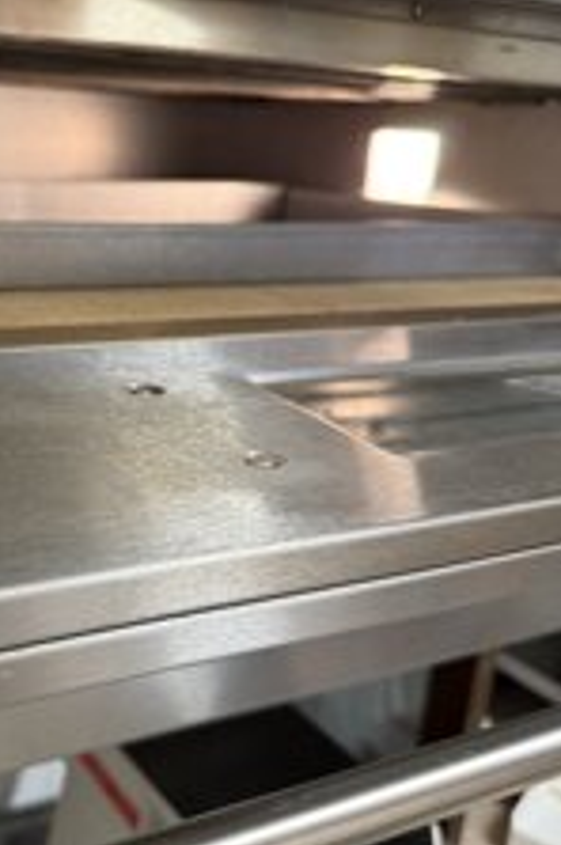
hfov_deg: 31.9
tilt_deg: -14.8
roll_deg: -4.6
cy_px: 400
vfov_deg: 48.5
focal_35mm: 40
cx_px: 66
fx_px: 938
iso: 250
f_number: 1.78
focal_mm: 6.76
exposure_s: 1/50
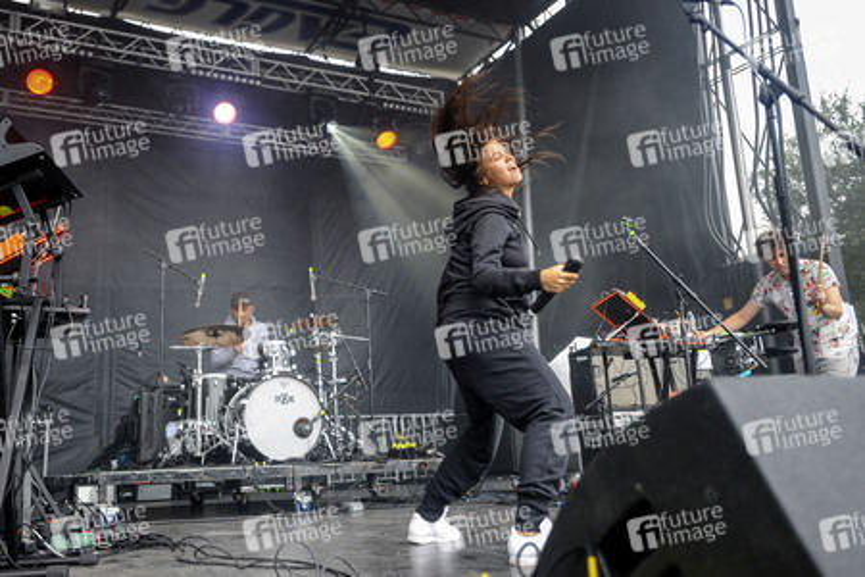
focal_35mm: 30
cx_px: 432
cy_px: 288
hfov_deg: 61.9
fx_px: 721
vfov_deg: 43.6
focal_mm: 30
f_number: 2.8
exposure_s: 1/500
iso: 1250
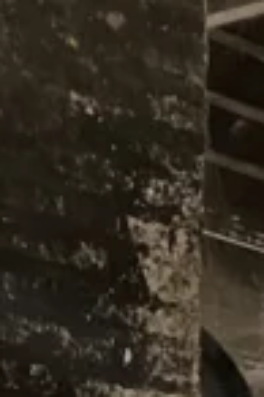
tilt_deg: +2.0
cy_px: 794
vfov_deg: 10.0
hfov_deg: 6.3
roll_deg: -0.3
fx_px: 2095
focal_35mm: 190
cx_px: 955
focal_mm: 4.25
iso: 1000
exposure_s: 1/14
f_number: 1.8
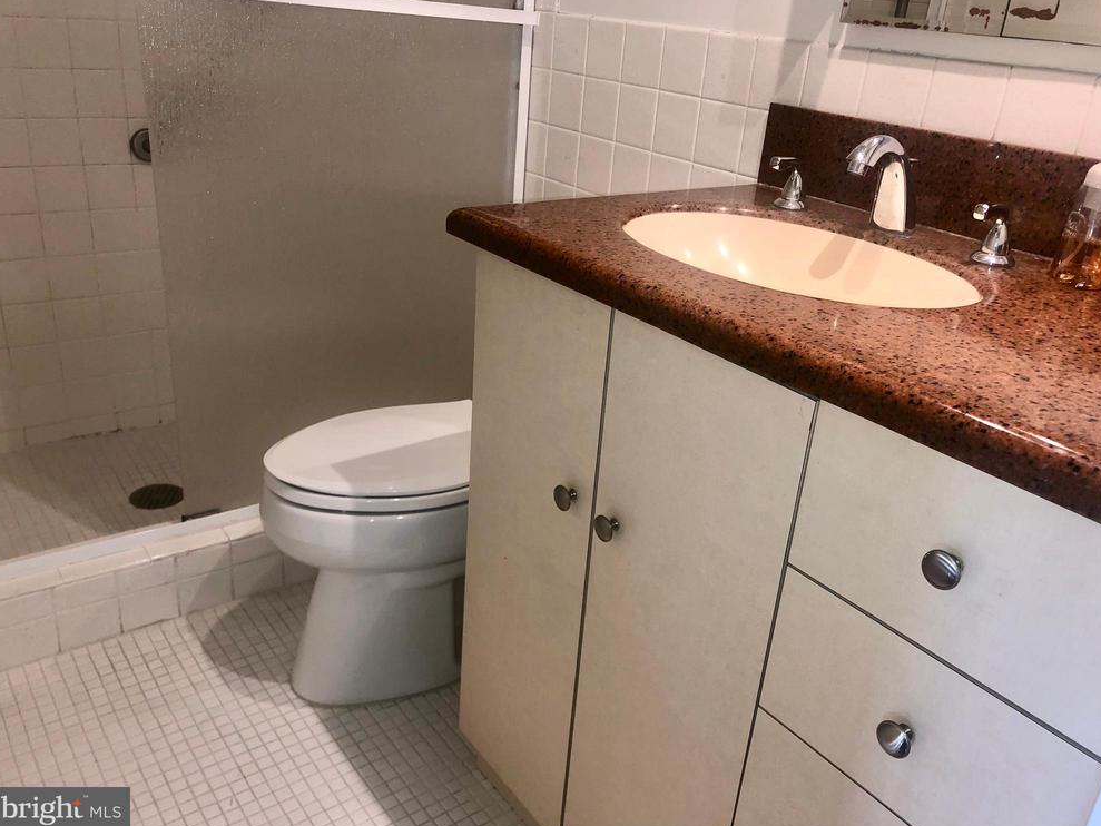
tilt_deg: -22.1
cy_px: 405
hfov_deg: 61.6
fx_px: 922
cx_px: 561
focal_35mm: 29
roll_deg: -4.7
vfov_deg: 48.2
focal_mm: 3.99
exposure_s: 1/24
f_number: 1.8
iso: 20
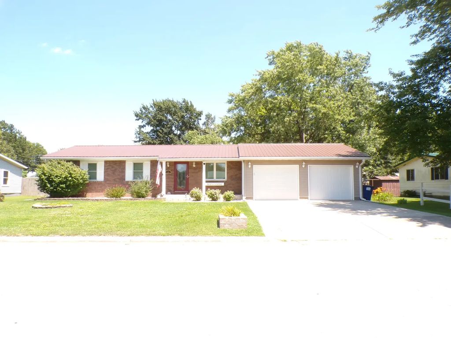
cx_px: 226
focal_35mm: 24
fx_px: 313
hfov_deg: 71.6
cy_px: 169
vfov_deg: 56.8
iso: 100
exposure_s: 1/60
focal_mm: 4.3
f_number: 7.7
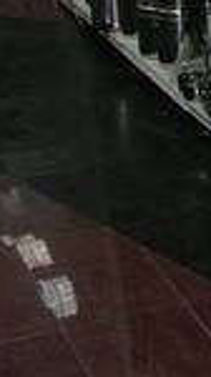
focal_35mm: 138
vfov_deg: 15.2
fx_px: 1377
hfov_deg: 7.8
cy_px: -34
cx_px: 603
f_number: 2.8
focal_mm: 5.8
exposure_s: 1/60.1
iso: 83
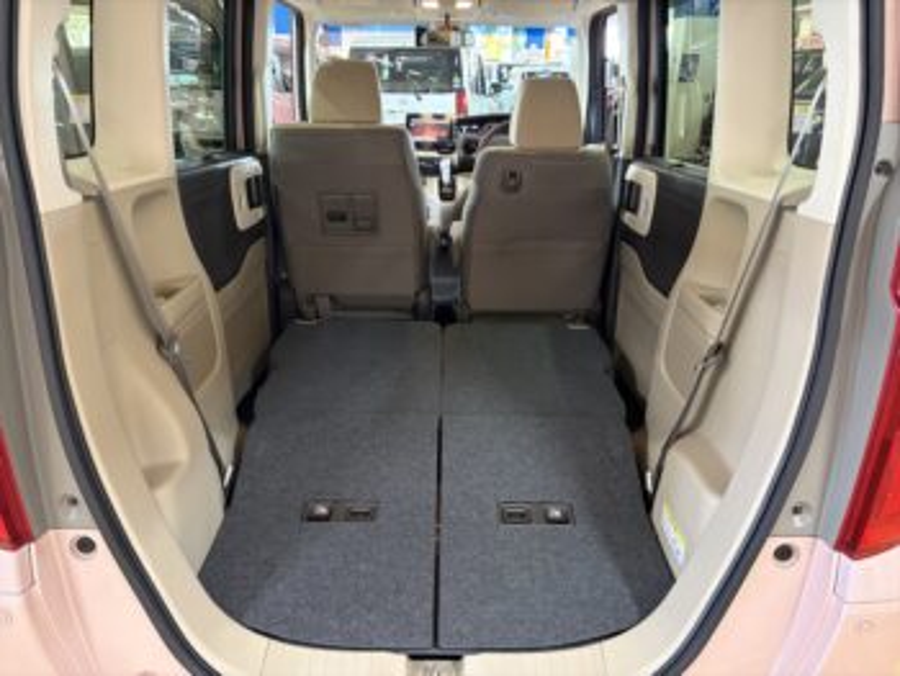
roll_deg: -0.6
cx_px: 450
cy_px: 338
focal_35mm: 26
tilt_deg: -20.5
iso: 500
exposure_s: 1/46
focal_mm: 5.96
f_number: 1.6
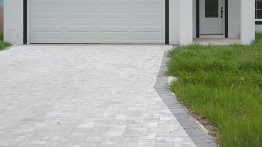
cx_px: 170
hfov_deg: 28.8
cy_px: 13
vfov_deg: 16.3
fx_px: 507
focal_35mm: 73
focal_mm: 28
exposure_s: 1/200
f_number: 10
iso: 100
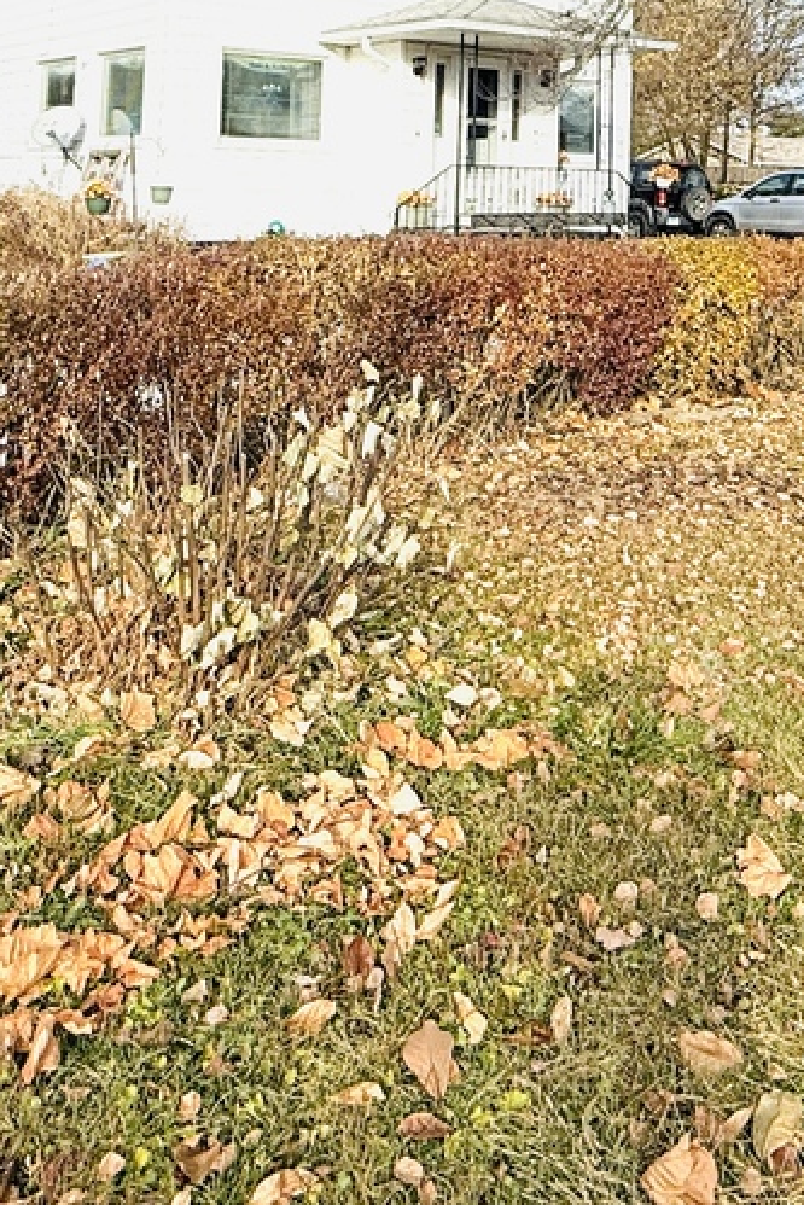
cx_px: 570
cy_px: 60
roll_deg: -1.4
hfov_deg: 31.5
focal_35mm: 42
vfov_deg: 41.6
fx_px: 1406
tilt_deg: +5.1
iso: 50
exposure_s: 1/1534
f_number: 2.2
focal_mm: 2.22
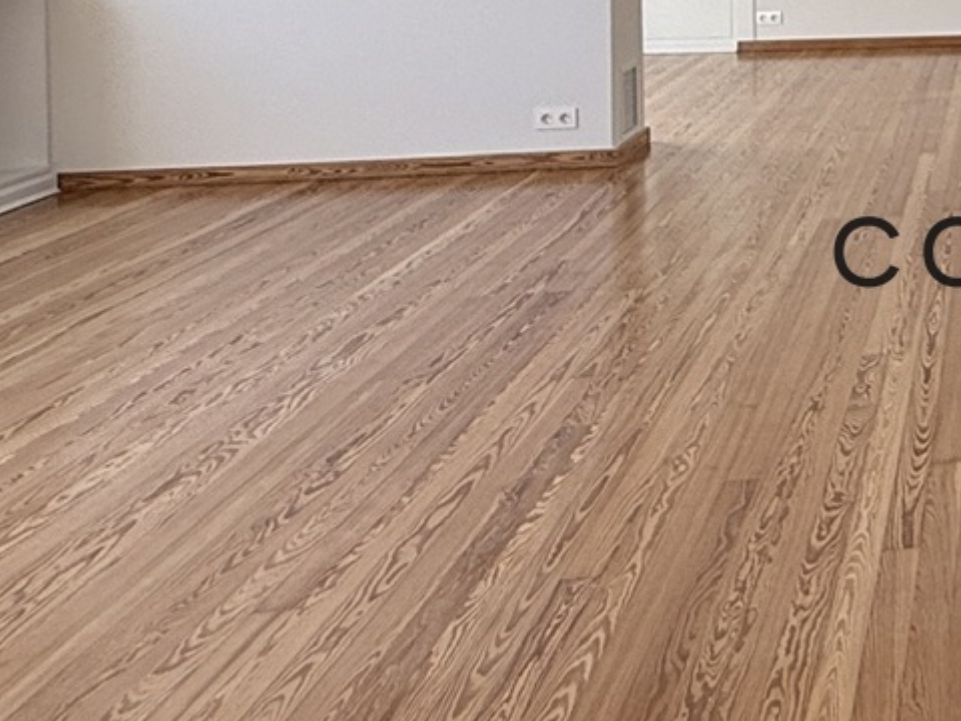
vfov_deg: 24.1
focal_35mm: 56
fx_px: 1555
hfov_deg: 26.5
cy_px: -104
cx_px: 1379
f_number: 2.2
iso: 50
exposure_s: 1/214
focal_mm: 2.22
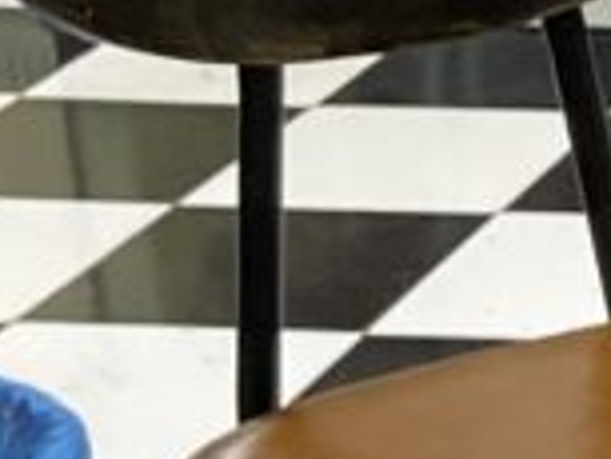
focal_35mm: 189
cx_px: 1585
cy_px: 188
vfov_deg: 7.9
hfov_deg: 9.1
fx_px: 3339
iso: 50
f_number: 1.8
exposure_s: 1/60
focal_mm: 3
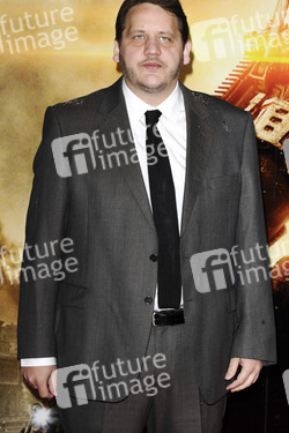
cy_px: 208
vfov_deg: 16.0
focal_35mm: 128
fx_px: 1541
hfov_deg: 10.7
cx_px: 145
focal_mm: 80
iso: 320
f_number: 4.5
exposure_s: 1/200
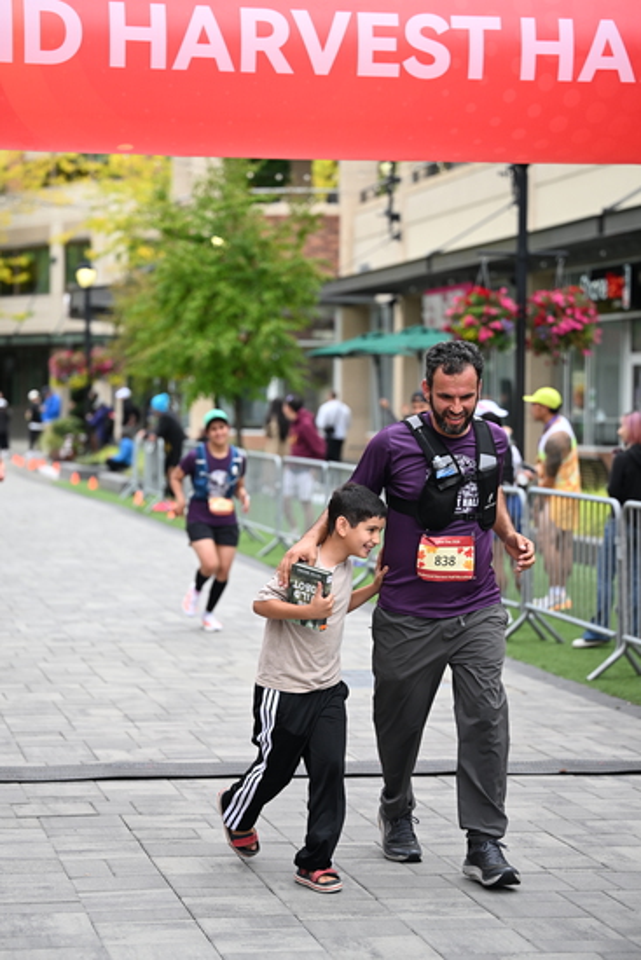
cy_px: 480
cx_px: 320
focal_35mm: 86
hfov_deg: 15.9
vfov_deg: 23.6
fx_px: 2295
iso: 640
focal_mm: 86
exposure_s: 1/2000
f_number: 2.8
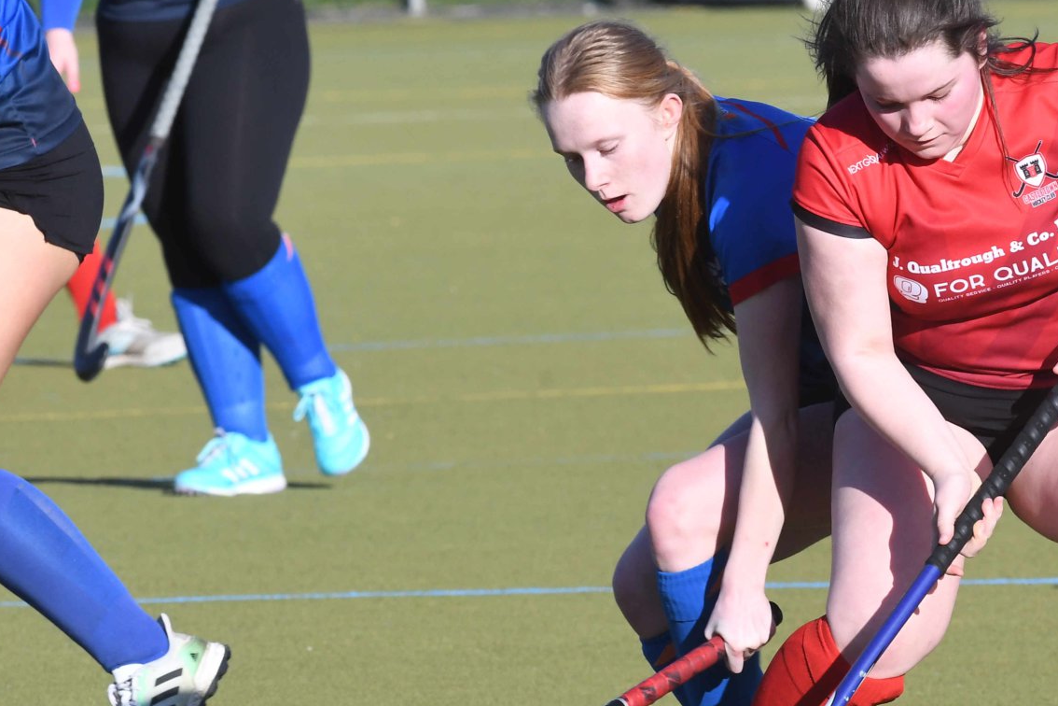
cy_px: 432
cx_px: 705
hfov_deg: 2.5
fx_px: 23891
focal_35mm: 813
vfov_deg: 1.7
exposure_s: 1/800
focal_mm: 300
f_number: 16
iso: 800
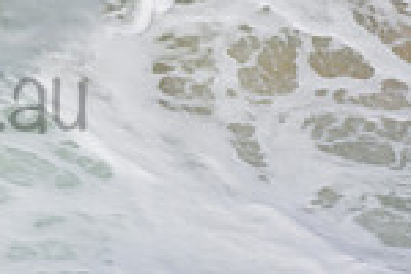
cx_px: -203
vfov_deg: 0.5
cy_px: 67
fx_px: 33060
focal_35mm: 2896
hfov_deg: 0.7
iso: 220
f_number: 5.6
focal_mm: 500
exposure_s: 1/2000
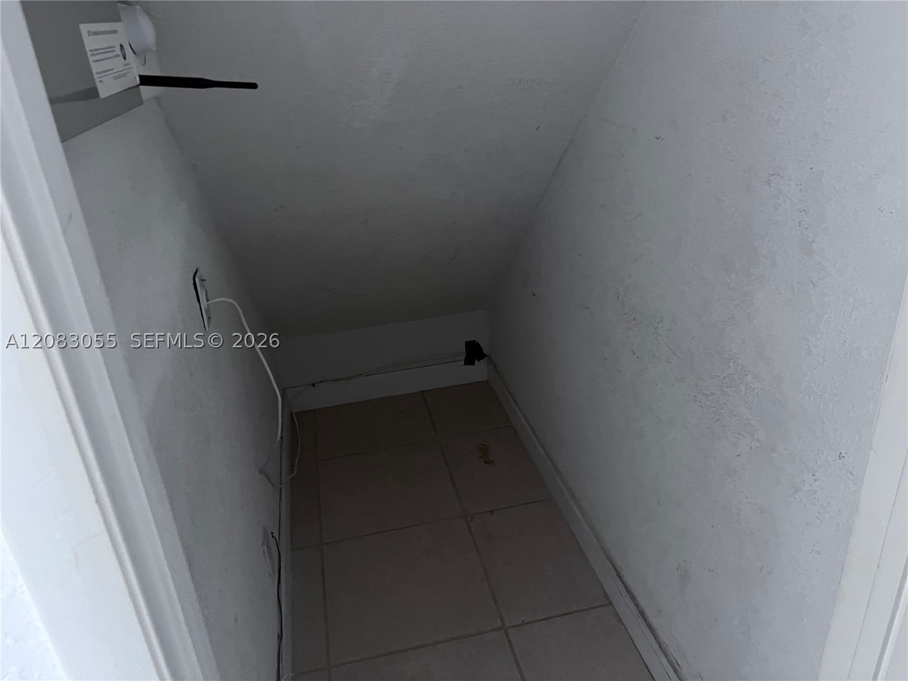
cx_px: 454
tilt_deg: -24.3
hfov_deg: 67.3
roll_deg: +3.8
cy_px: 340
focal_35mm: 26
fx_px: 682
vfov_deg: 53.1
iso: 640
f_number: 1.5
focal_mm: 5.7
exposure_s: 1/40
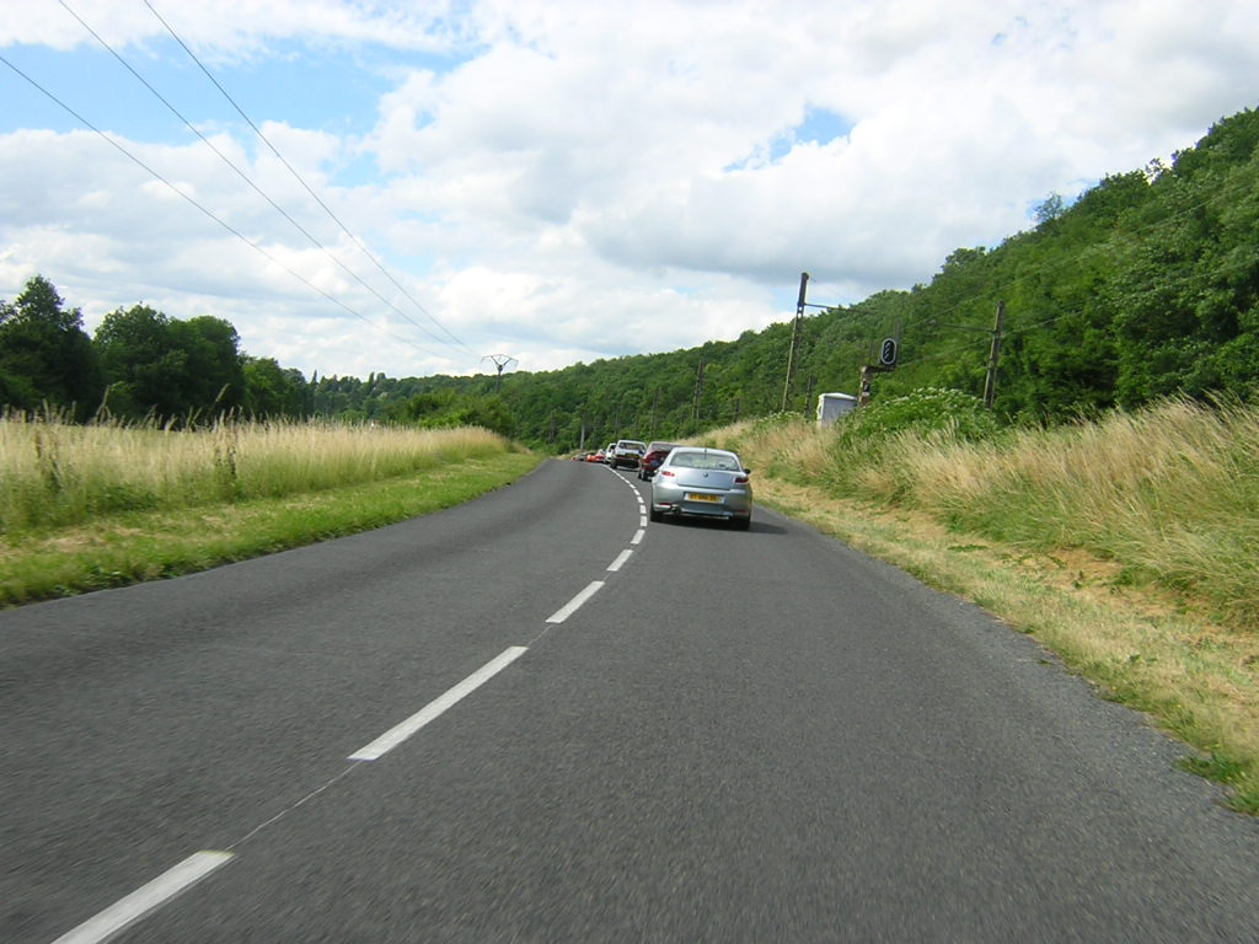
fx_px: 1309
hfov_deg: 51.4
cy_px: 472
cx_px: 630
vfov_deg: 39.7
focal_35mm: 36
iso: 100
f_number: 5.2
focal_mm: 4.7
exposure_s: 1/248
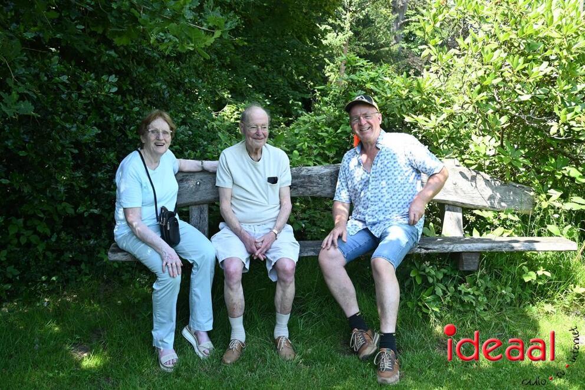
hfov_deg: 54.4
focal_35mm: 35
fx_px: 569
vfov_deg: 37.8
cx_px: 292
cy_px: 195
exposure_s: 1/250
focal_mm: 23.5
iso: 200
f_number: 4.5
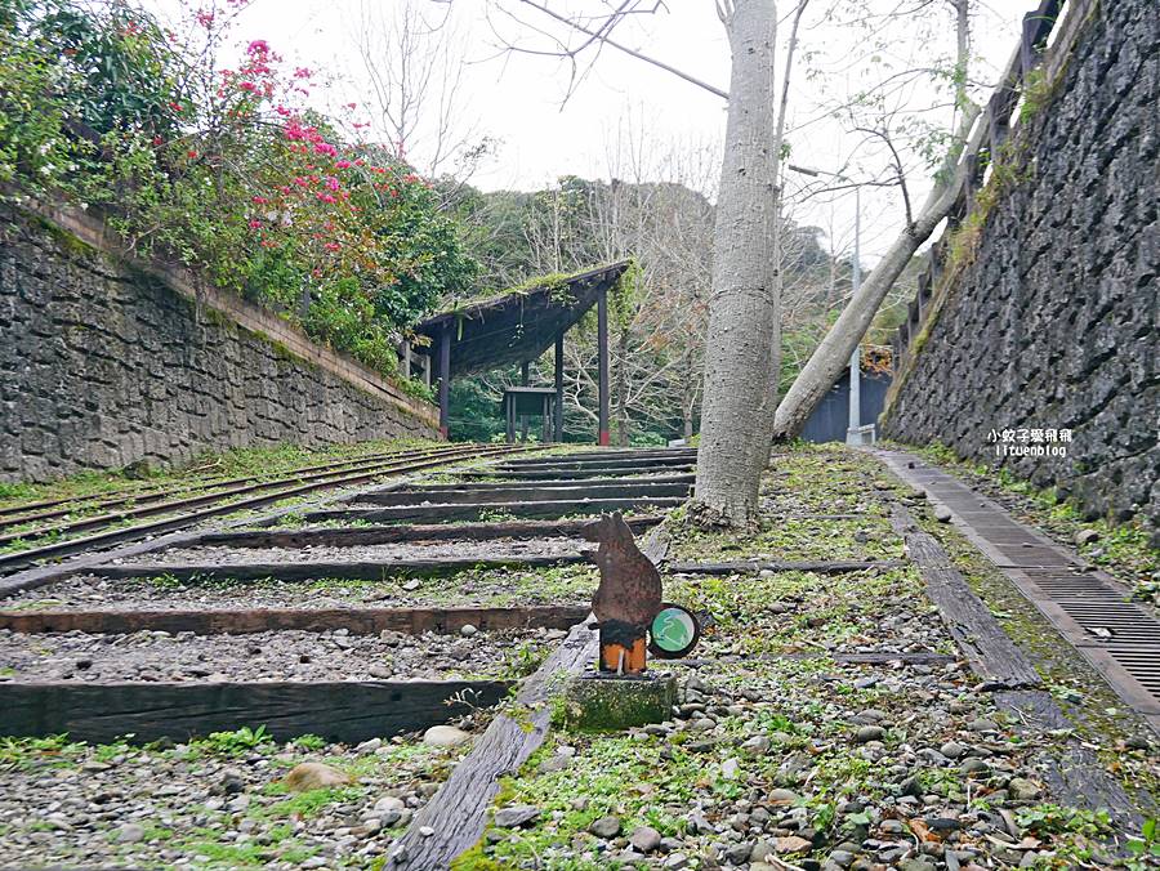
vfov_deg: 36.0
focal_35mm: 40
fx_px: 1341
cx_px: 580
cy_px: 436
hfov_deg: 46.8
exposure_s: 1/60
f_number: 4.5
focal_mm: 20
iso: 320
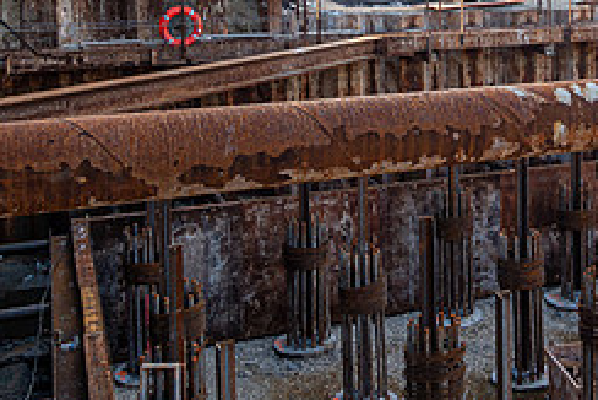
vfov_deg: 22.9
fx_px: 947
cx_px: 529
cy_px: 4
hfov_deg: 33.3
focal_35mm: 57
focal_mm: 8.8
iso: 125
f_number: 4.5
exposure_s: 1/160
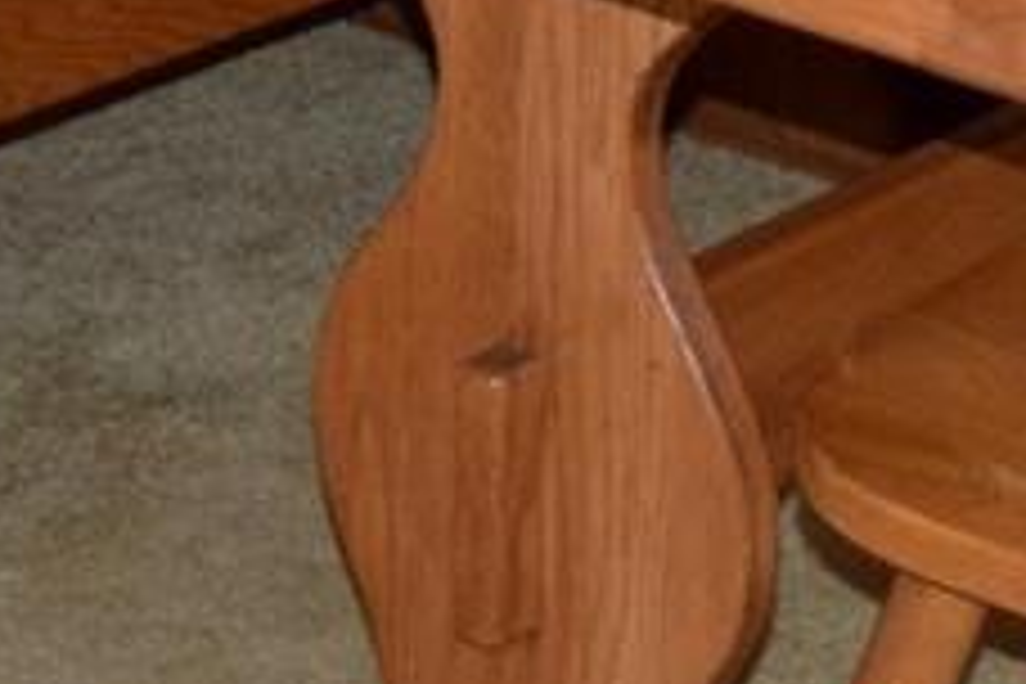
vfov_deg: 7.1
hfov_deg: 11.1
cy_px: -718
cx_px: 594
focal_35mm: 186
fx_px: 5301
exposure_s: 1/80
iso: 800
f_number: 4
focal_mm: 26
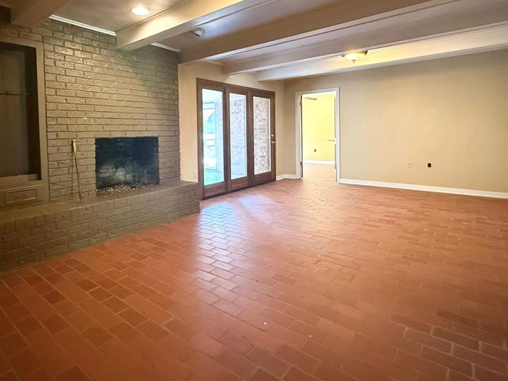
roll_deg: +1.3
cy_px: 142
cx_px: 230
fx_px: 294
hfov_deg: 81.5
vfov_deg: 65.0
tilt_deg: -2.0
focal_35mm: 20
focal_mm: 2.22
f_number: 2.2
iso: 1000
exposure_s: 1/60
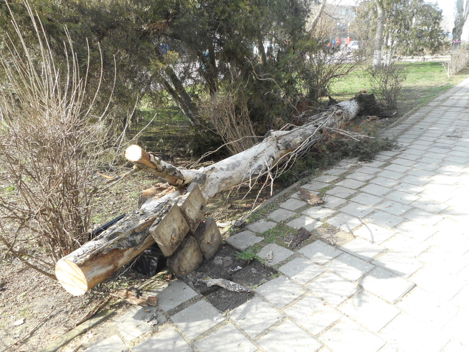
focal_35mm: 25
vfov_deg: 54.9
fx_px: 339
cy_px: 176
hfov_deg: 69.4
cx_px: 234
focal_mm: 4.5
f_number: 3.7
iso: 80
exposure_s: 1/125
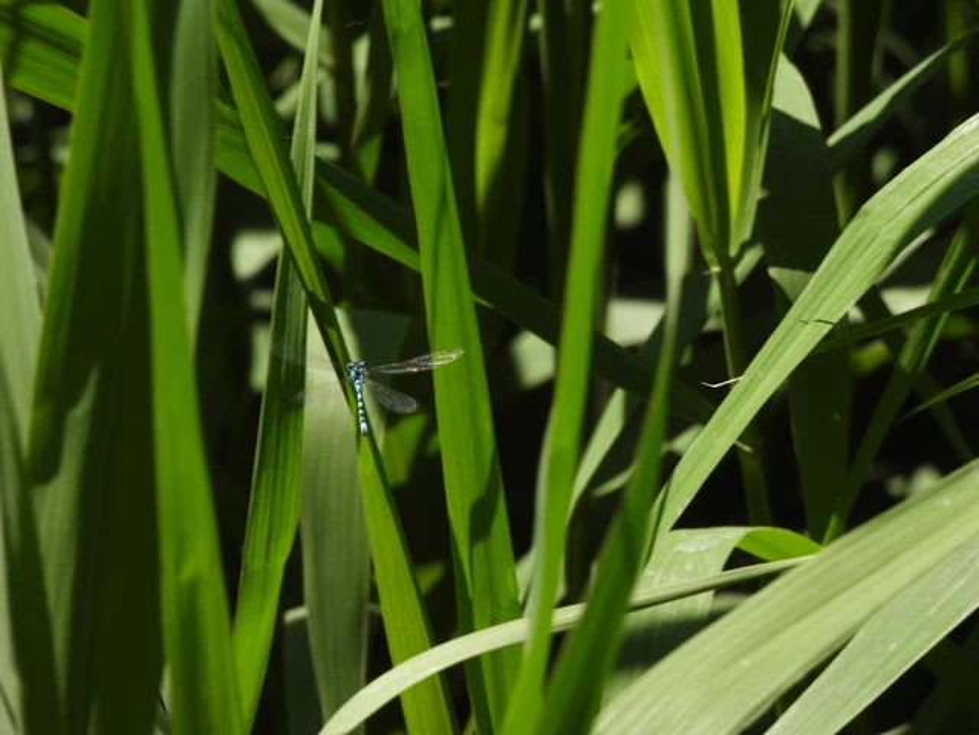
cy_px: 368
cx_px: 490
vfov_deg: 2.7
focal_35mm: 550
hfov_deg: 3.6
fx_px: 15555
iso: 100
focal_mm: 98.1
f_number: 6.3
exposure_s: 1/250
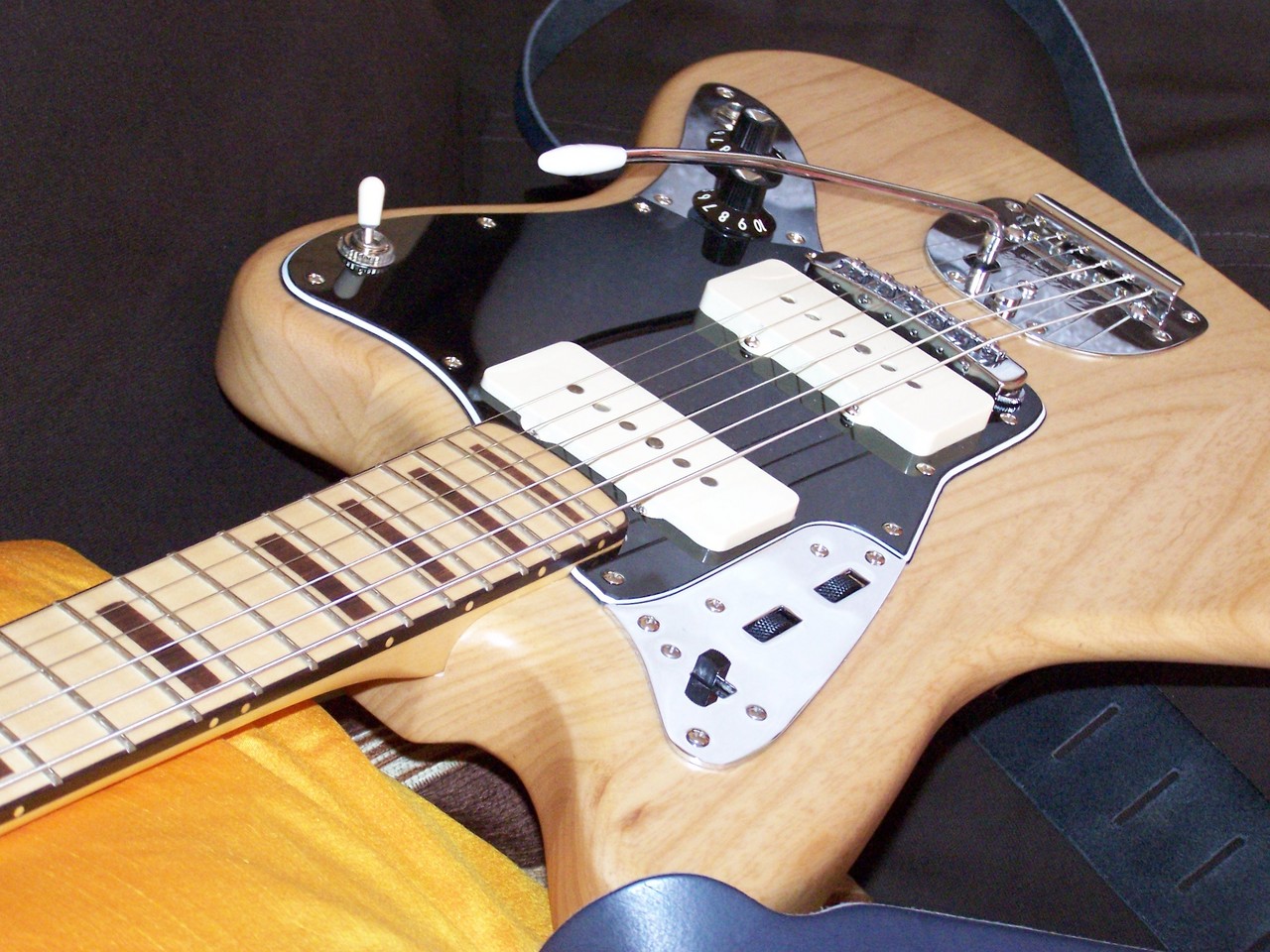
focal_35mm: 75
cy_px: 476
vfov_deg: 19.6
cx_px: 635
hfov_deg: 26.0
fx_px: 2752
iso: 400
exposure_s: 1/60
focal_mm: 12.4
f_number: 3.2
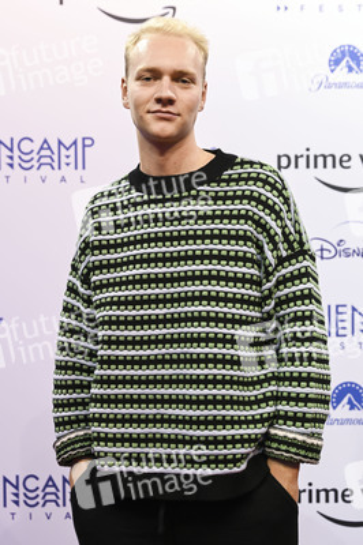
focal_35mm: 51
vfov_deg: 38.9
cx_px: 182
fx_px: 773
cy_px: 272
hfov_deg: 26.4
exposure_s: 1/200
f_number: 4
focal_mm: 51
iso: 500
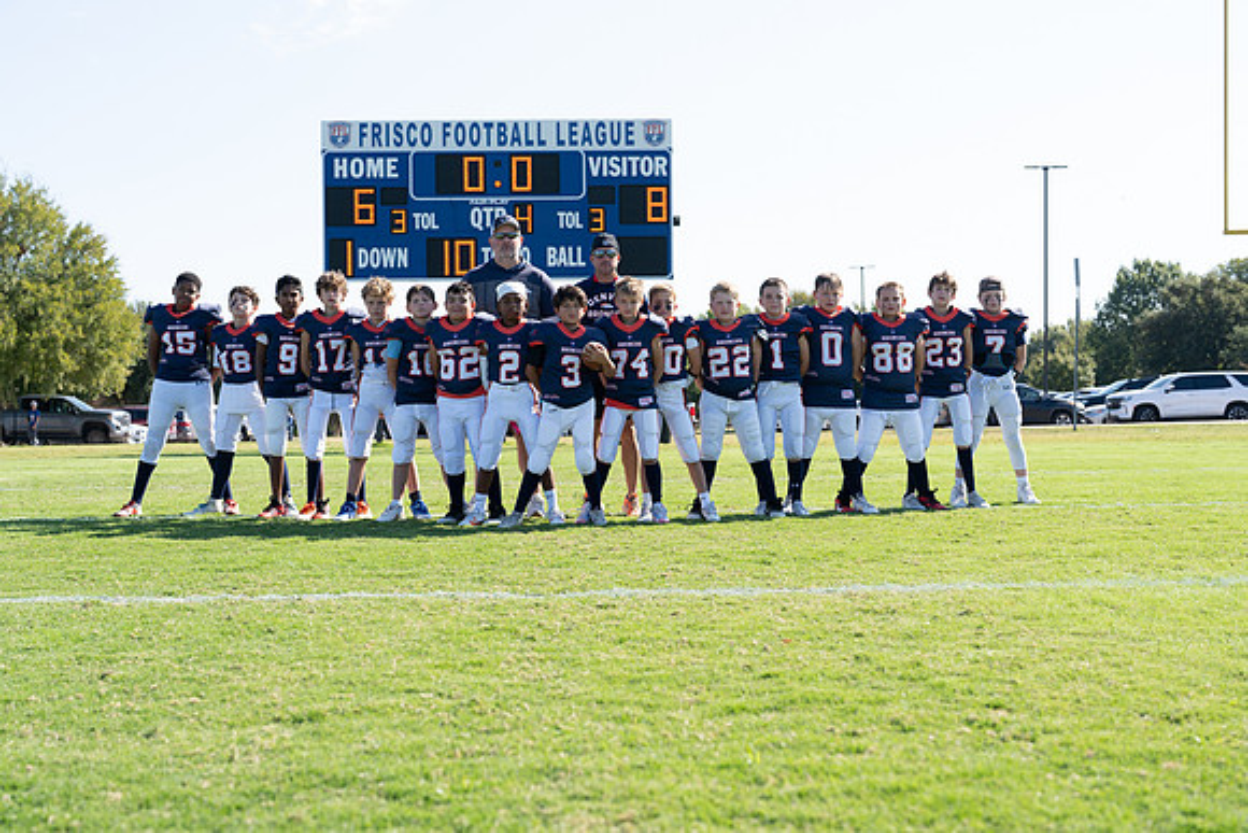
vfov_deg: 27.0
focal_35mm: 50
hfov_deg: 39.6
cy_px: 416
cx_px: 624
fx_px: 1734
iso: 100
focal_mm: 50
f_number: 3.5
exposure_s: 1/500
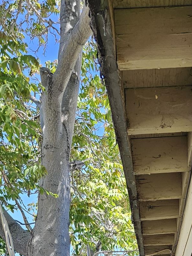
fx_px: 488
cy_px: 346
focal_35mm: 66
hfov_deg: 21.9
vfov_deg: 24.9
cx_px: 160
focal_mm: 6.3
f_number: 1.7
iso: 25
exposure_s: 1/180
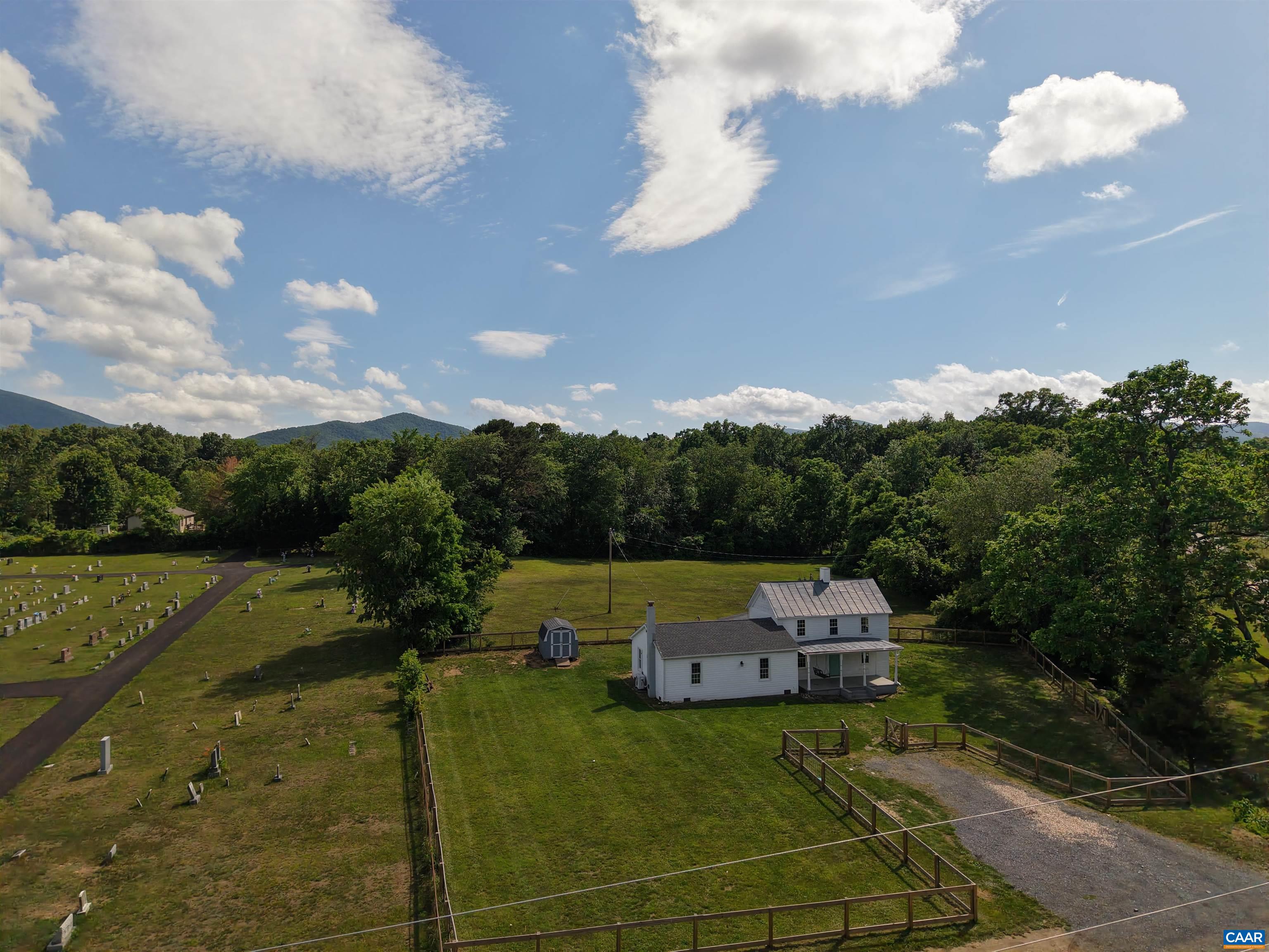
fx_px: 880
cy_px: 476
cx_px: 634
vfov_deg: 56.8
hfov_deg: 71.6
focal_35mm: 24
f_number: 1.8
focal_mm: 8.67
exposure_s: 1/160
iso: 100
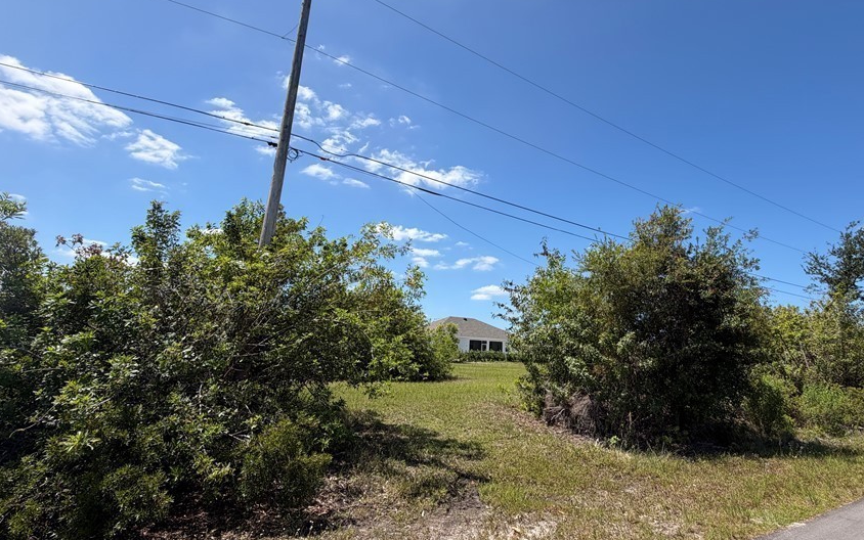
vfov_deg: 64.7
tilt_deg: +16.6
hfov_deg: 90.8
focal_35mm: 18
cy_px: 231
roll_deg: -2.7
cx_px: 471
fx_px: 424
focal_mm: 2.22
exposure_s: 1/770
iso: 25
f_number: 2.2
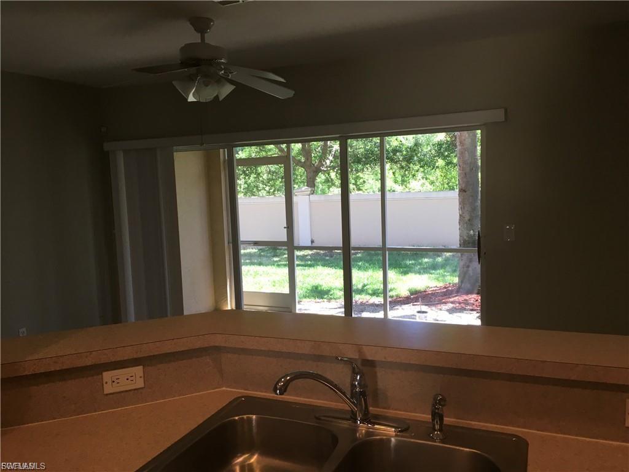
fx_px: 527
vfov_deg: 48.2
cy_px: 236
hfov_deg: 61.7
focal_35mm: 29
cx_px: 314
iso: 25
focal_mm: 4.15
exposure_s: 1/30
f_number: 2.2
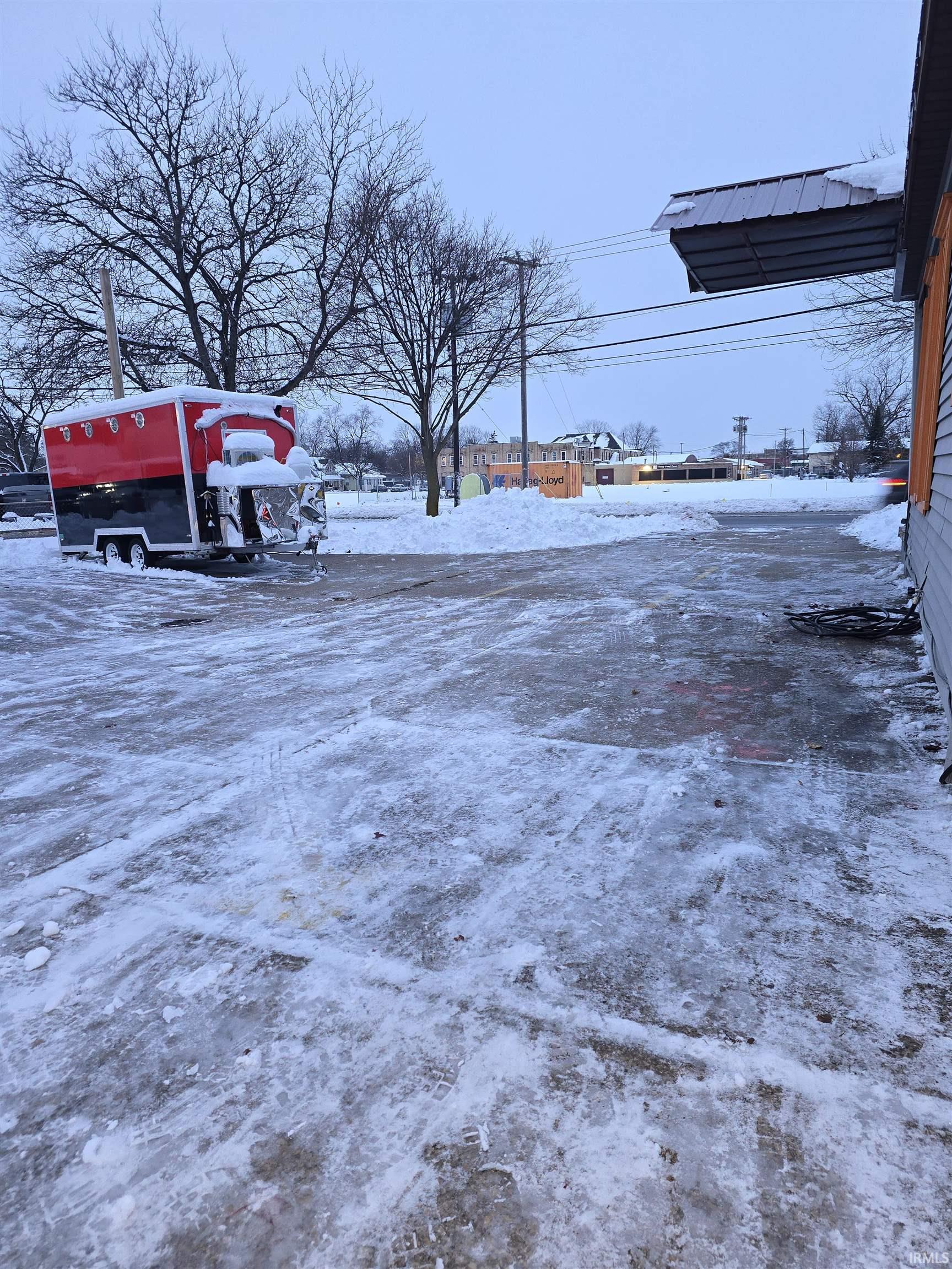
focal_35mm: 23
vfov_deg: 73.9
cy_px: 634
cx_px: 476
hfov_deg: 58.9
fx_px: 843
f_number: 1.7
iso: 125
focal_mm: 6.3
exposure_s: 1/24
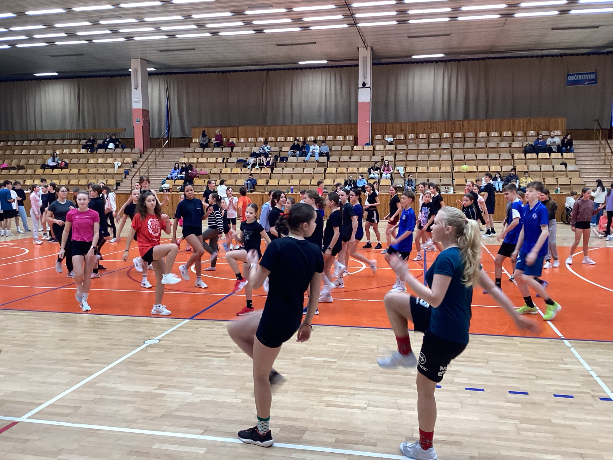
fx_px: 549
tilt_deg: -5.5
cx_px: 306
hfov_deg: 58.4
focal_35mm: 31
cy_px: 230
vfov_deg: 45.4
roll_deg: -0.3
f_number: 2.4
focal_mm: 3.3
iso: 80
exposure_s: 1/50
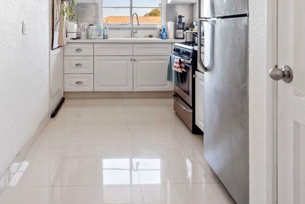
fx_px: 246
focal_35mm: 29
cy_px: 39
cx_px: 115
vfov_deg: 42.8
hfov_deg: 62.8
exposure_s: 1/8
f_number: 9
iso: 320
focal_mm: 14
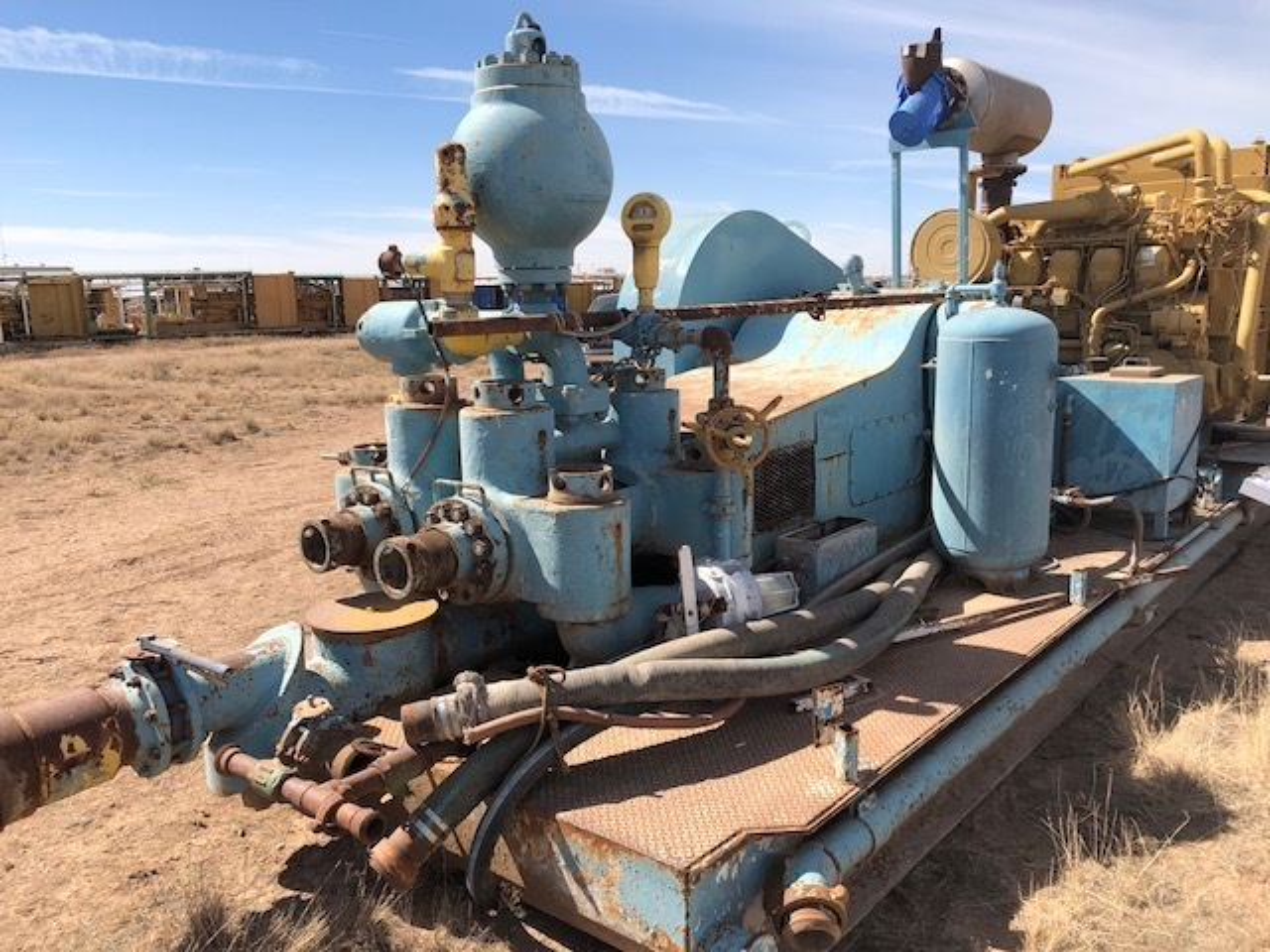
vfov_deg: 49.7
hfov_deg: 63.4
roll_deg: +0.5
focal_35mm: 28
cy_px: 476
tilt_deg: -8.9
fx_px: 1027
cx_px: 635
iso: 20
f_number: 1.8
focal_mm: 3.99
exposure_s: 1/1779
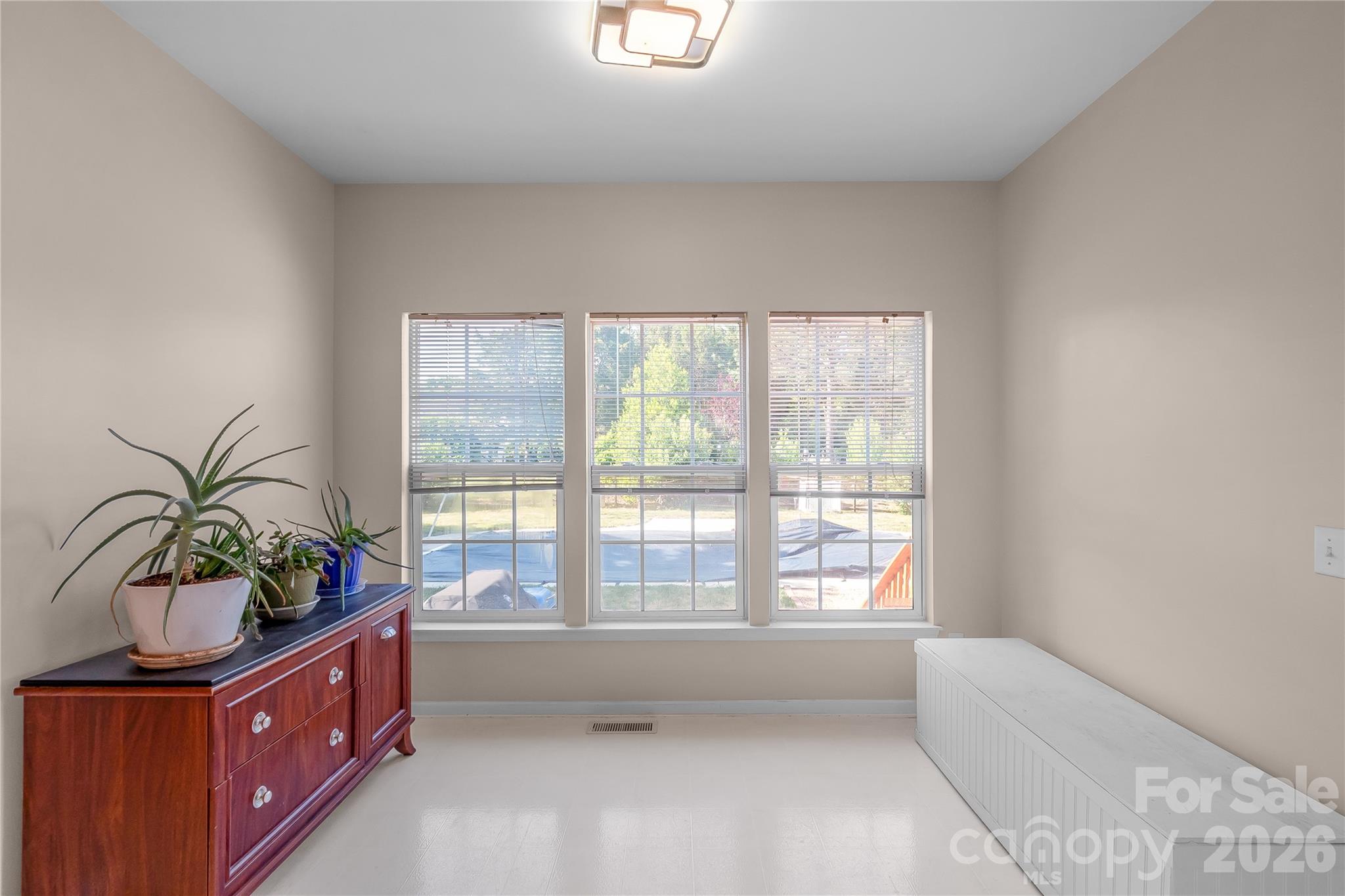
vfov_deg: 77.3
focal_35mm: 15
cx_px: 672
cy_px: 448
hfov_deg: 100.4
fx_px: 560
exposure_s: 1/15
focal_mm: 10
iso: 160
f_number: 8
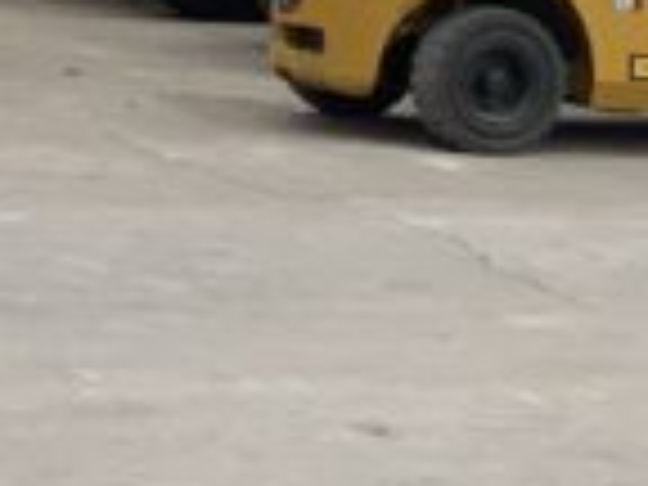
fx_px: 3856
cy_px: -351
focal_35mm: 206
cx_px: -972
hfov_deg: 8.6
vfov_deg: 7.0
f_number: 1.8
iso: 16
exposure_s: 1/1490
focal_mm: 3
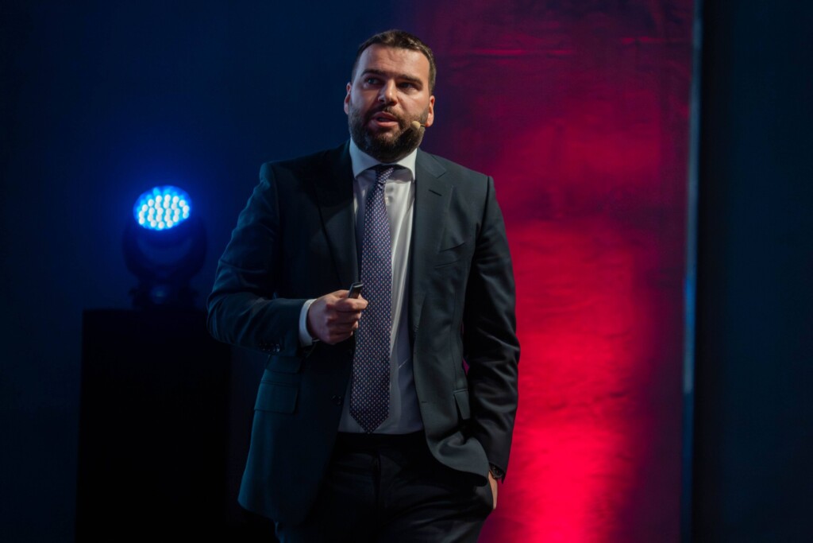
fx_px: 5375
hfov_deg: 8.6
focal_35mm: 238
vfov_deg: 5.8
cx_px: 406
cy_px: 272
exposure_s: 1/320
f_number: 6.3
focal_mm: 159
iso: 5000
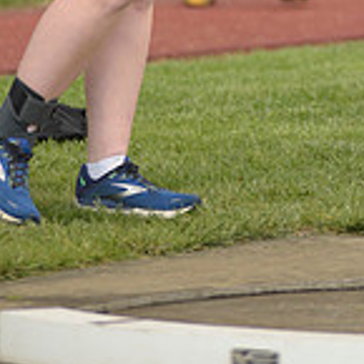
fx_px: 8090
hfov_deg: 2.6
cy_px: -341
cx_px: 217
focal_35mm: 680
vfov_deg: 2.6
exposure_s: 1/1000
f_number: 3.2
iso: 400
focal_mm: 200
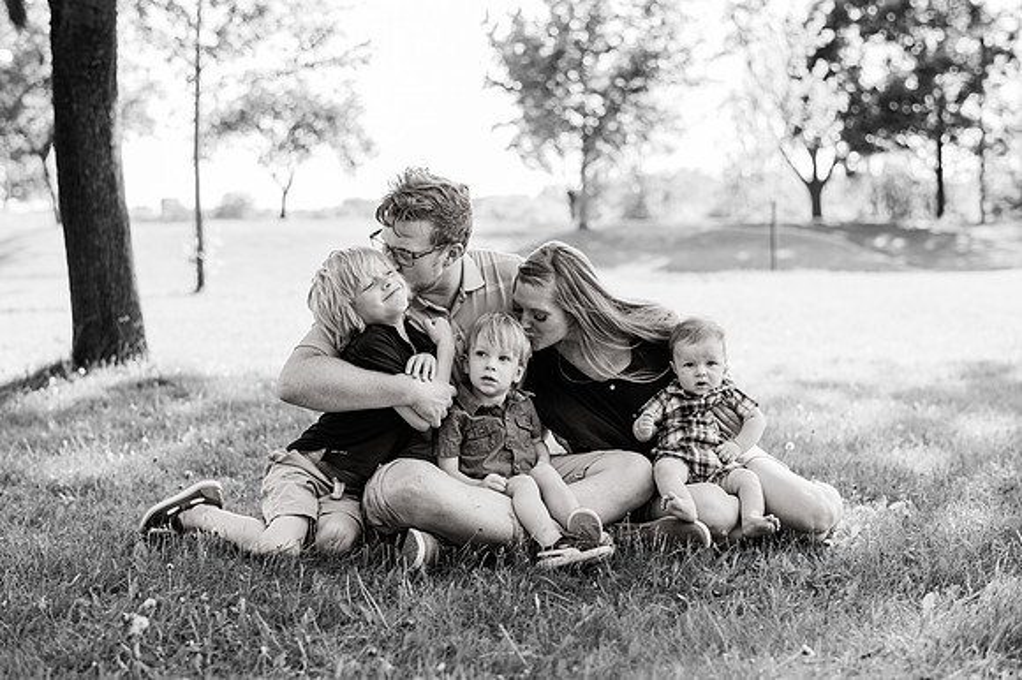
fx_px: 1646
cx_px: 511
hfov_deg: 34.5
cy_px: 340
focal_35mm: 58
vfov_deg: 23.4
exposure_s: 1/500
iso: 160
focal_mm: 58
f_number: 2.8
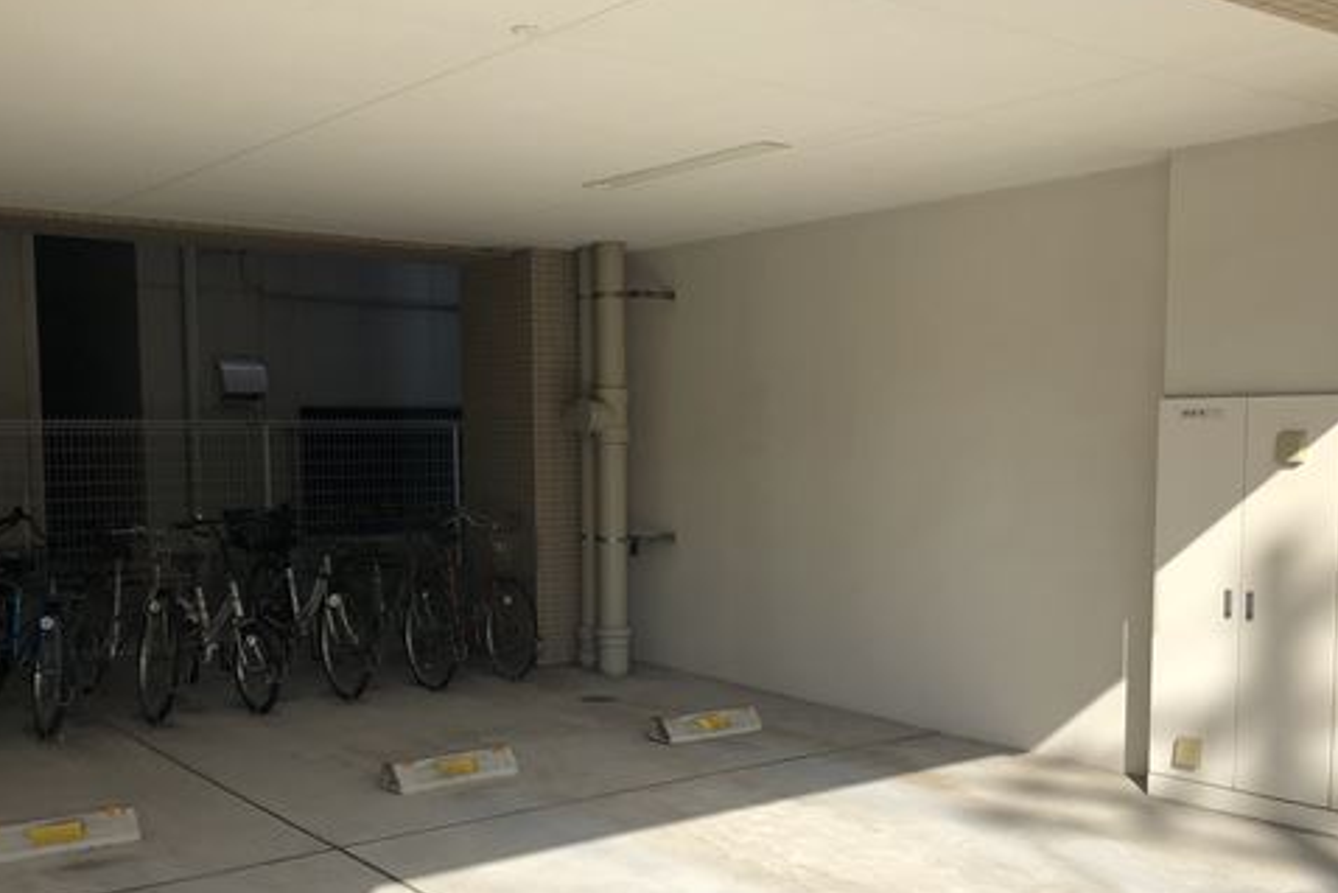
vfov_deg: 33.9
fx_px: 1450
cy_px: 593
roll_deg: +1.1
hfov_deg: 49.5
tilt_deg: -5.4
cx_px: 672
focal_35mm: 39
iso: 20
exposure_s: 1/1715
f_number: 1.8
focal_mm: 3.99
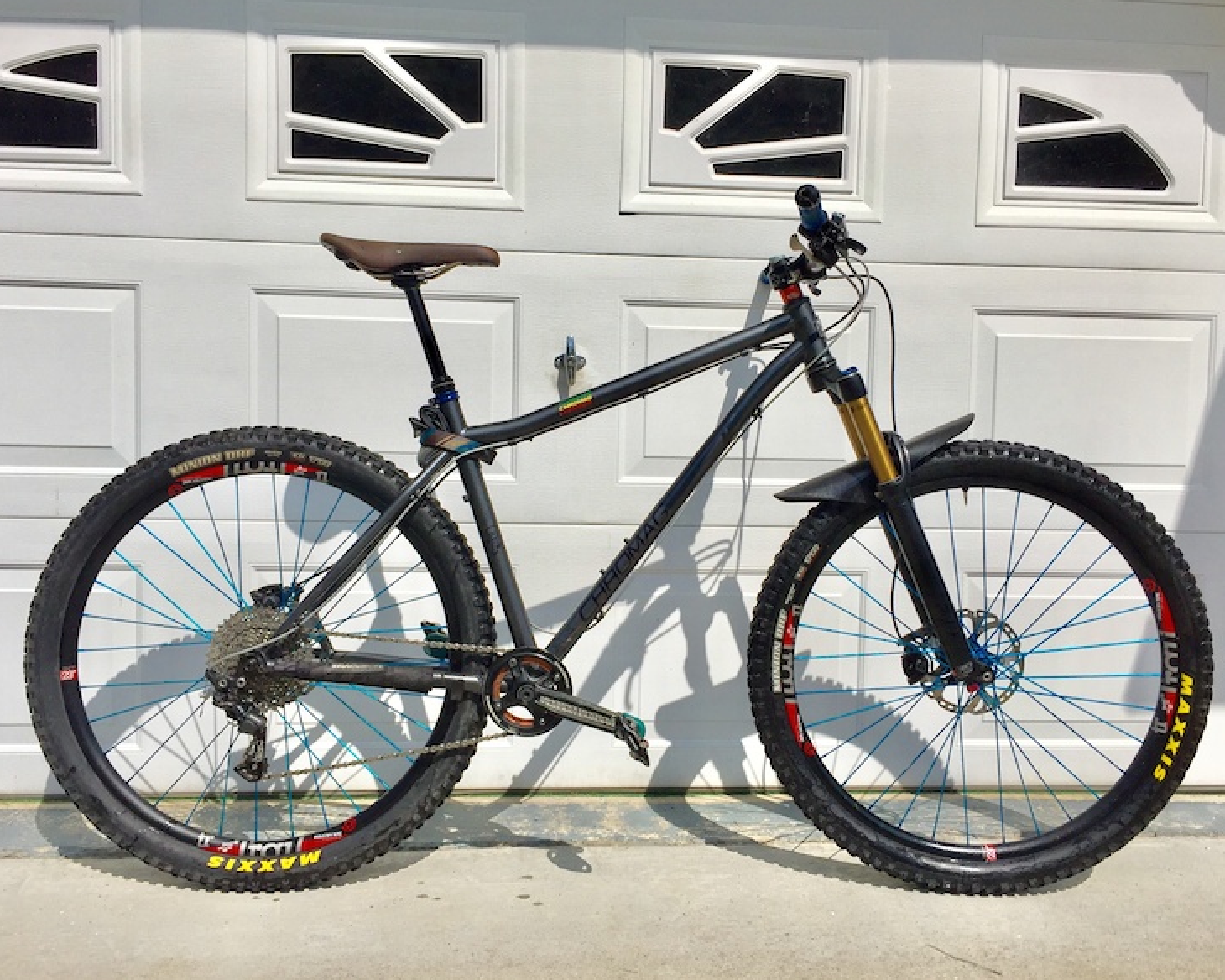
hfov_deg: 57.2
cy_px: 485
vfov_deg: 47.1
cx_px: 634
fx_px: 1124
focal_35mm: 31
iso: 32
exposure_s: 1/5650
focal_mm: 4.15
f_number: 2.2
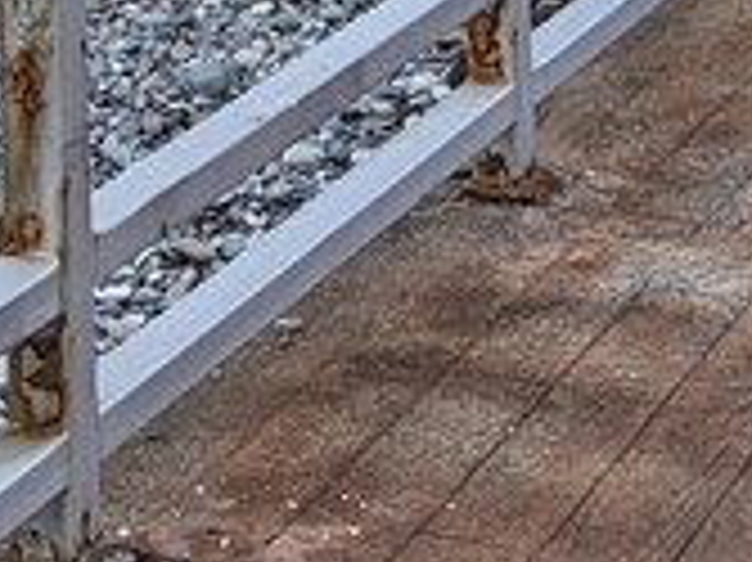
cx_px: 137
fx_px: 3321
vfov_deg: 8.7
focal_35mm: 153
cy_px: -850
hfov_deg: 12.9
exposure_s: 1/23.8
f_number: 1.85
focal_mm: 6.81
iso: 65
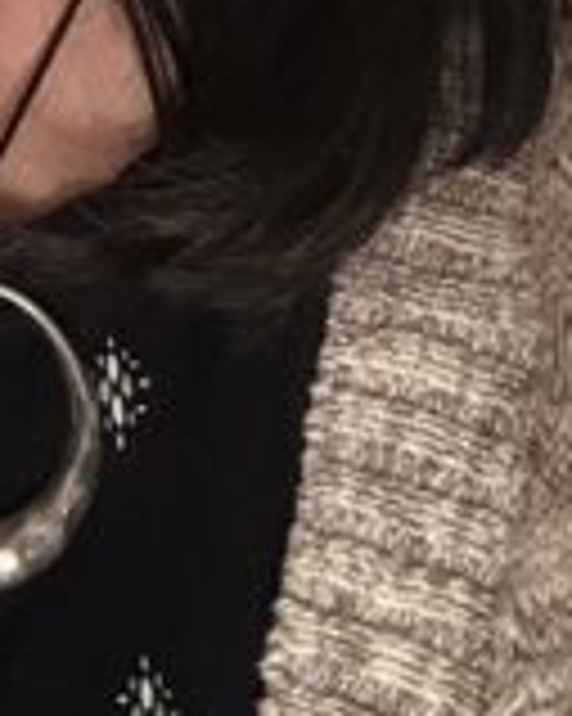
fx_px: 2288
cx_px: -131
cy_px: -583
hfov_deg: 13.8
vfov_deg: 15.3
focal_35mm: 108
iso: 640
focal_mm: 2.69
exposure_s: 1/15
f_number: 1.9
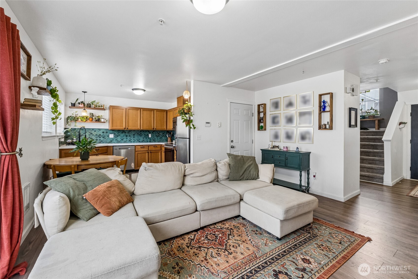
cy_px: 140
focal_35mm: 15
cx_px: 209
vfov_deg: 77.3
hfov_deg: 100.4
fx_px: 174
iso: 250
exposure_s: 1/3.33
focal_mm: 10
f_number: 9
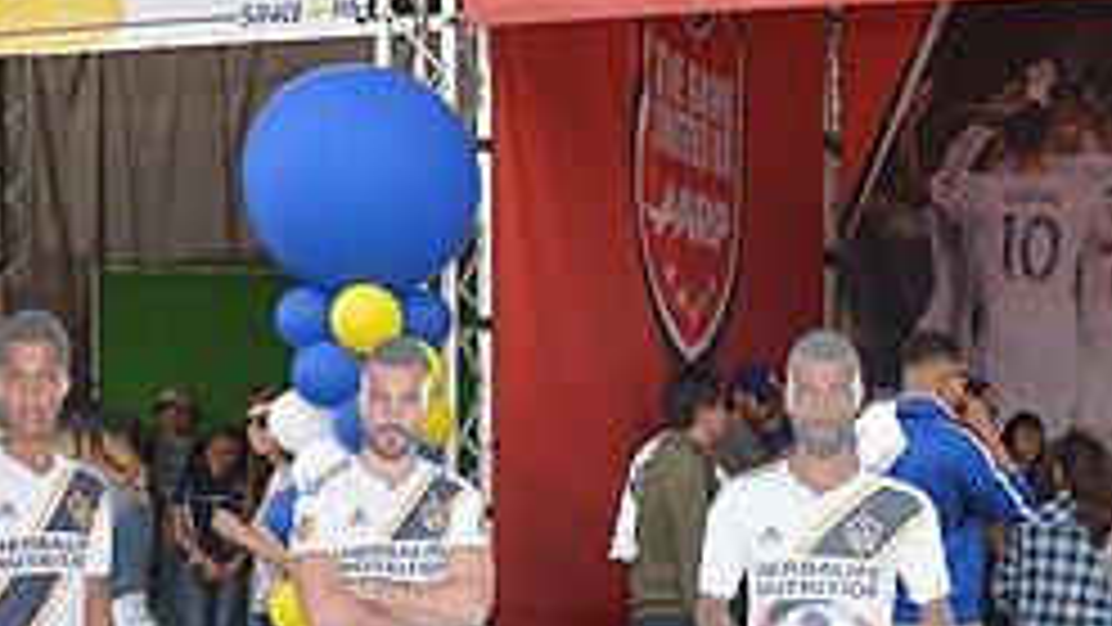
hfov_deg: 34.0
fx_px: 1740
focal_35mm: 59
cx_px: 941
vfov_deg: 20.2
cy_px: 498
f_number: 5
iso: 200
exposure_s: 1/320
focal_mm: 24
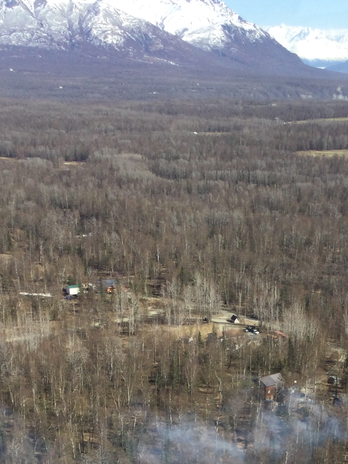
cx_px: 256
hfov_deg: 22.7
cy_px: 456
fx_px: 858
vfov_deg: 28.5
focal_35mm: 64
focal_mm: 3.3
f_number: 2.4
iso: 25
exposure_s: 1/823
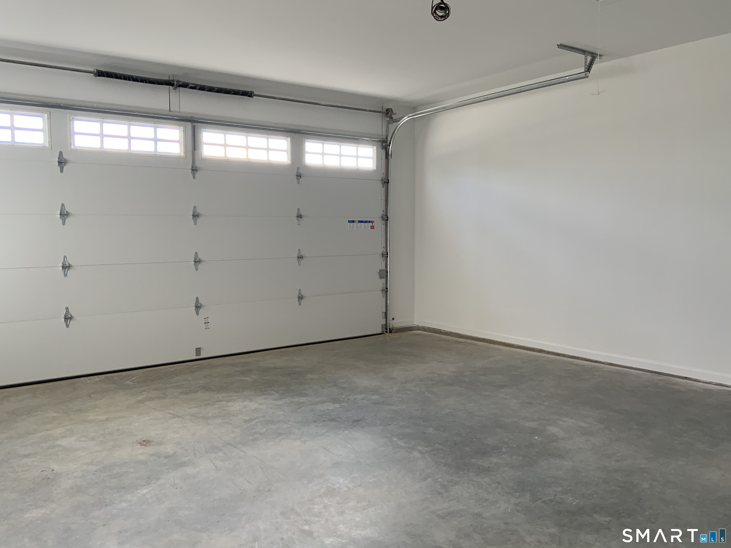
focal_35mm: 29
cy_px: 274
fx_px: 612
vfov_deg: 48.2
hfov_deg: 61.7
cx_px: 366
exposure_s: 1/122
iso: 64
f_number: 1.8
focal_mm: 3
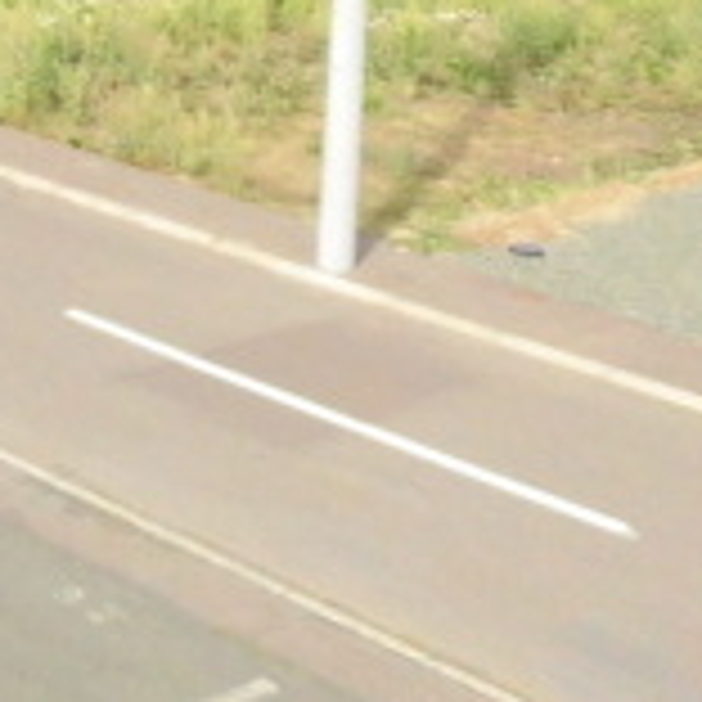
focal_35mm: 87
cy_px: -338
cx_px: -598
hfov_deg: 16.4
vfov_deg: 17.9
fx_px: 1996
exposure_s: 1/640
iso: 100
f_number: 3.1
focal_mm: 4.3
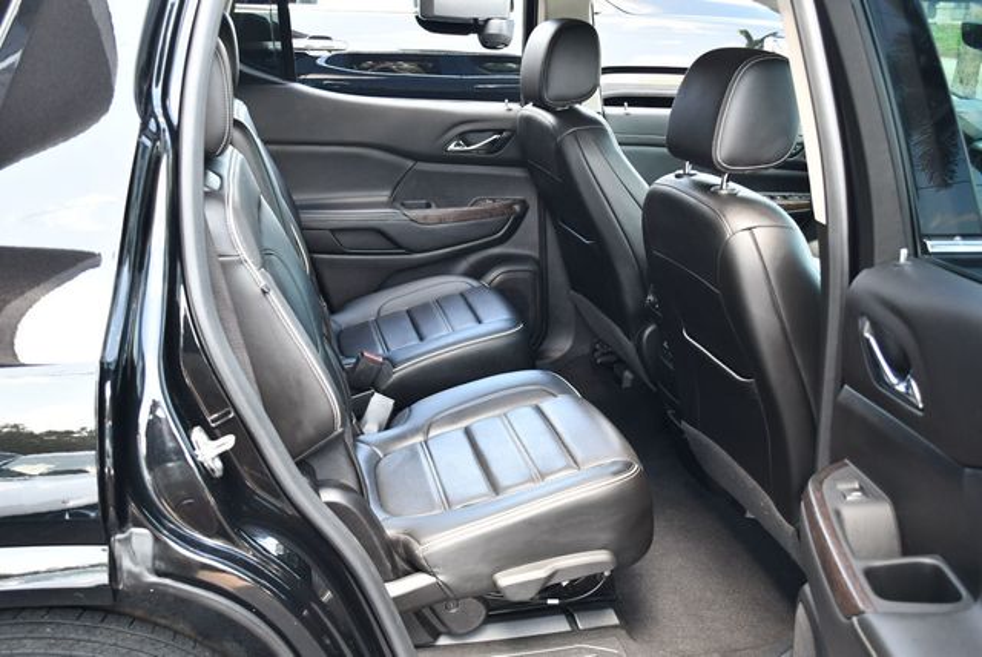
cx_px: 491
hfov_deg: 53.1
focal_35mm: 36
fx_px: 983
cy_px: 328
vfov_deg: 36.9
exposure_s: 1/160
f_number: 3.5
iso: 800
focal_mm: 18
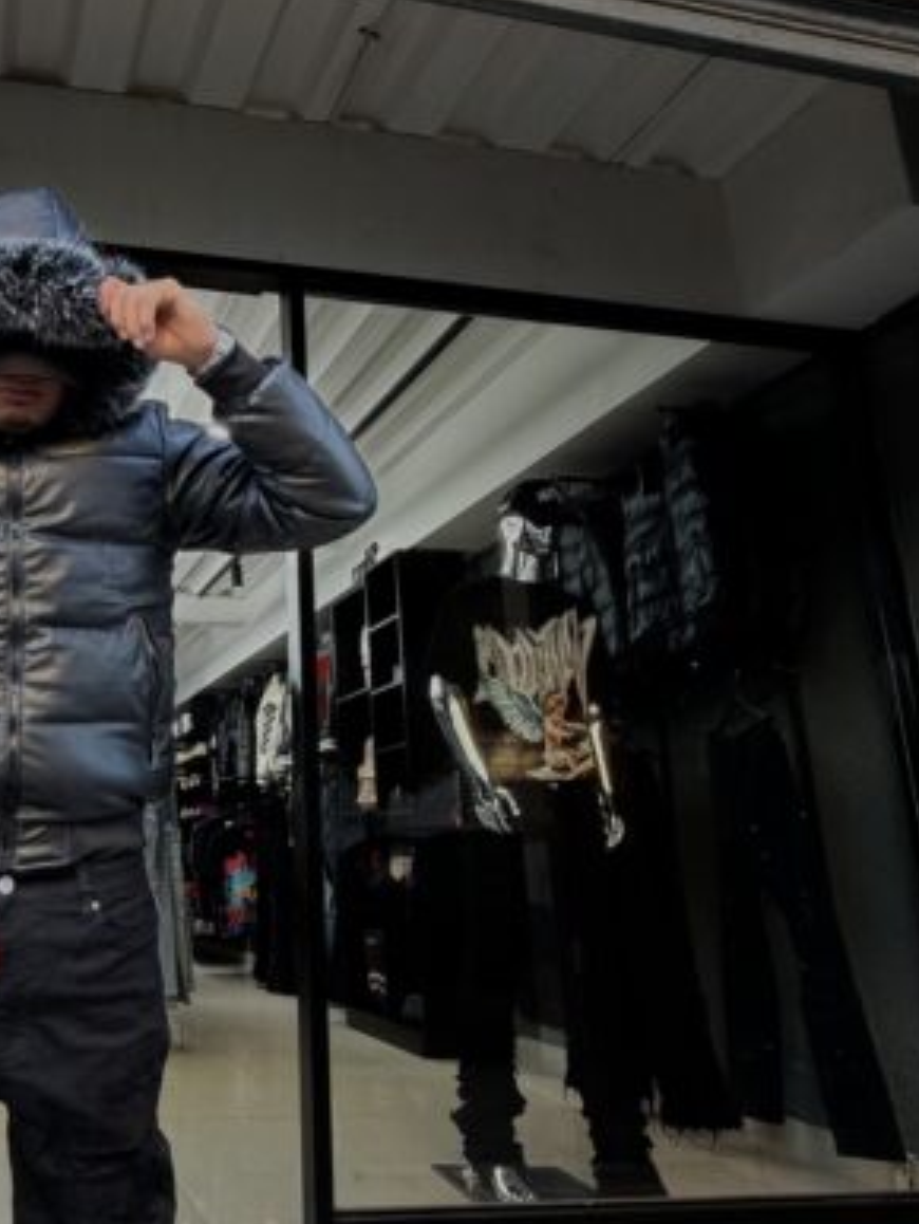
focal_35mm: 29
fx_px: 1025
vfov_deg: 61.6
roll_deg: -1.9
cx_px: 114
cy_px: 593
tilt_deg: +15.4
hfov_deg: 44.5
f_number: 2.2
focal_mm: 2.22
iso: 100
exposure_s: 1/121
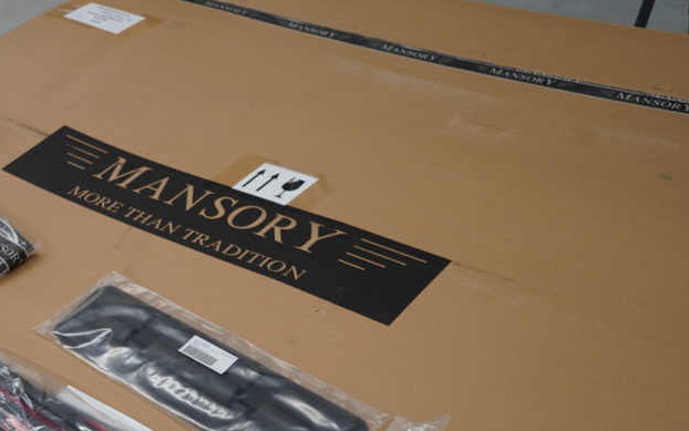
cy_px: 364
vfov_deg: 26.7
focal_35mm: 47
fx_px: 883
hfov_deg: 41.6
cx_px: 185
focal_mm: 28
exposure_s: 1/160
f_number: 4
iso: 1000
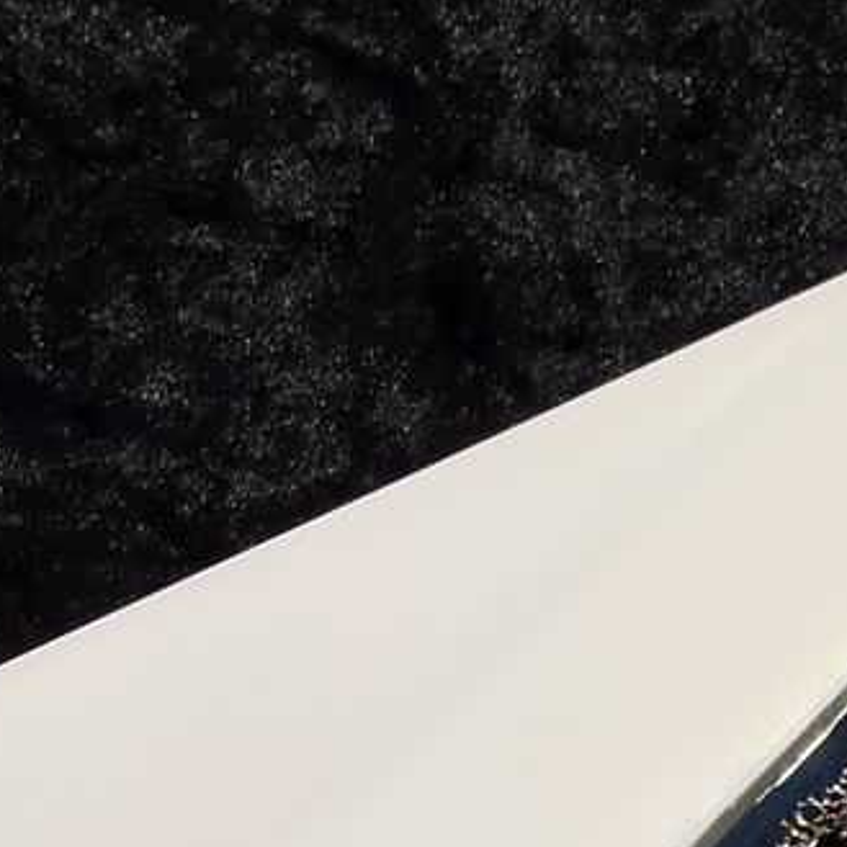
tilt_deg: -55.6
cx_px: 1568
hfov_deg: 9.3
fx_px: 4955
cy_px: 613
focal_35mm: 179
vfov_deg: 9.8
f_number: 1.6
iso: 50
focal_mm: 5.96
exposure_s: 1/60
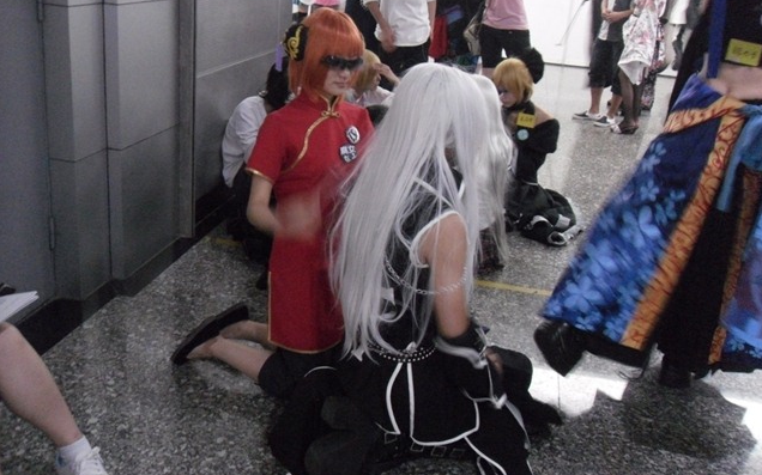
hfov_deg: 41.8
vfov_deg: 26.8
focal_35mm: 48
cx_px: 381
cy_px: 205
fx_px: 996
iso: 800
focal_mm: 6.3
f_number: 3.5
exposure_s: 1/8
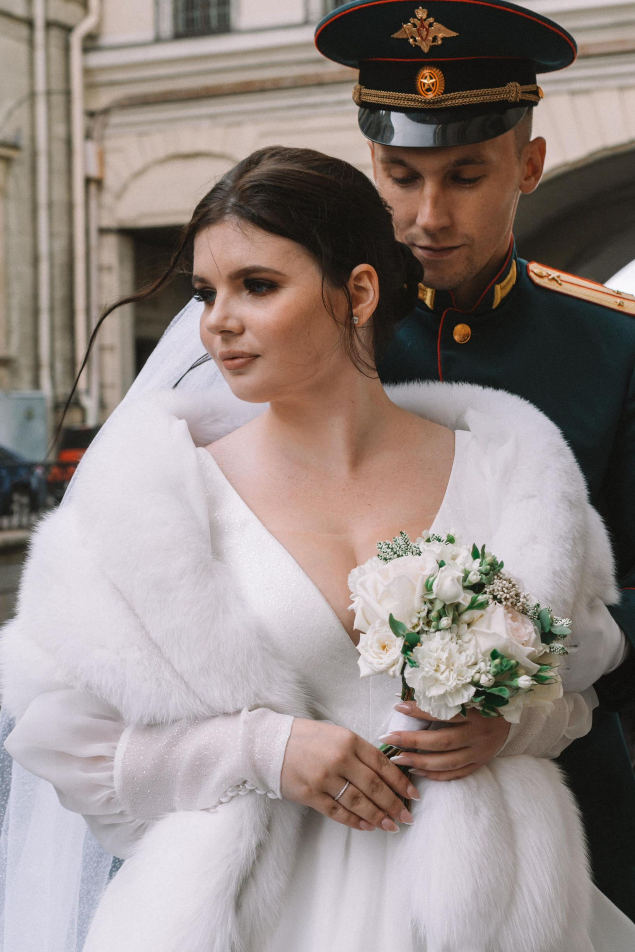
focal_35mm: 53
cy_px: 489
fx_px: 1402
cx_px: 447
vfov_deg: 37.5
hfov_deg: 25.3
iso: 100
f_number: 4.5
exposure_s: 1/250
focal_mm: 34
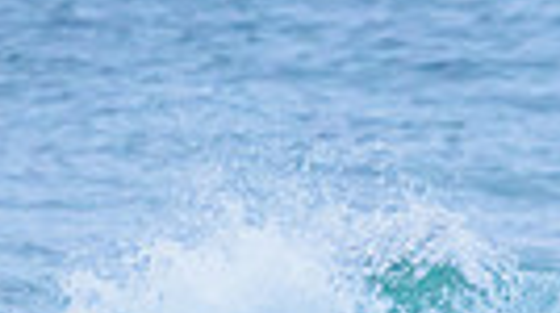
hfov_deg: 0.8
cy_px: 363
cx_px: 863
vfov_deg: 0.4
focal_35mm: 2782
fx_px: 41261
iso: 2800
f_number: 5.6
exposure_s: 1/2000
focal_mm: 500
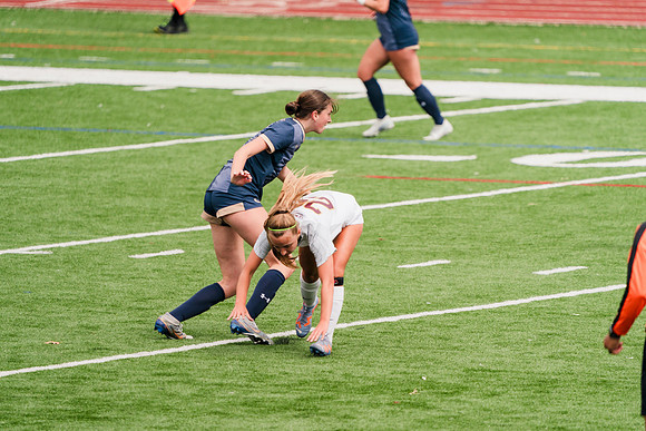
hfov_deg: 3.4
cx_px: 323
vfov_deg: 2.3
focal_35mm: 600
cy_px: 216
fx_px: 10769
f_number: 6.3
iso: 500
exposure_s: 1/1600
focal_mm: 600
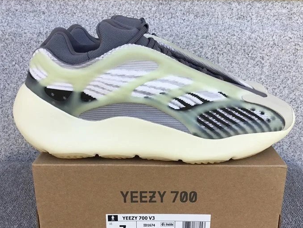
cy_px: 149
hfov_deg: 45.8
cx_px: 158
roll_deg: -0.4
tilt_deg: -21.2
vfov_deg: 34.9
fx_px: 359
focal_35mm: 41
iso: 25
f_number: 2.4
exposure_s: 1/124
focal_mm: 3.3
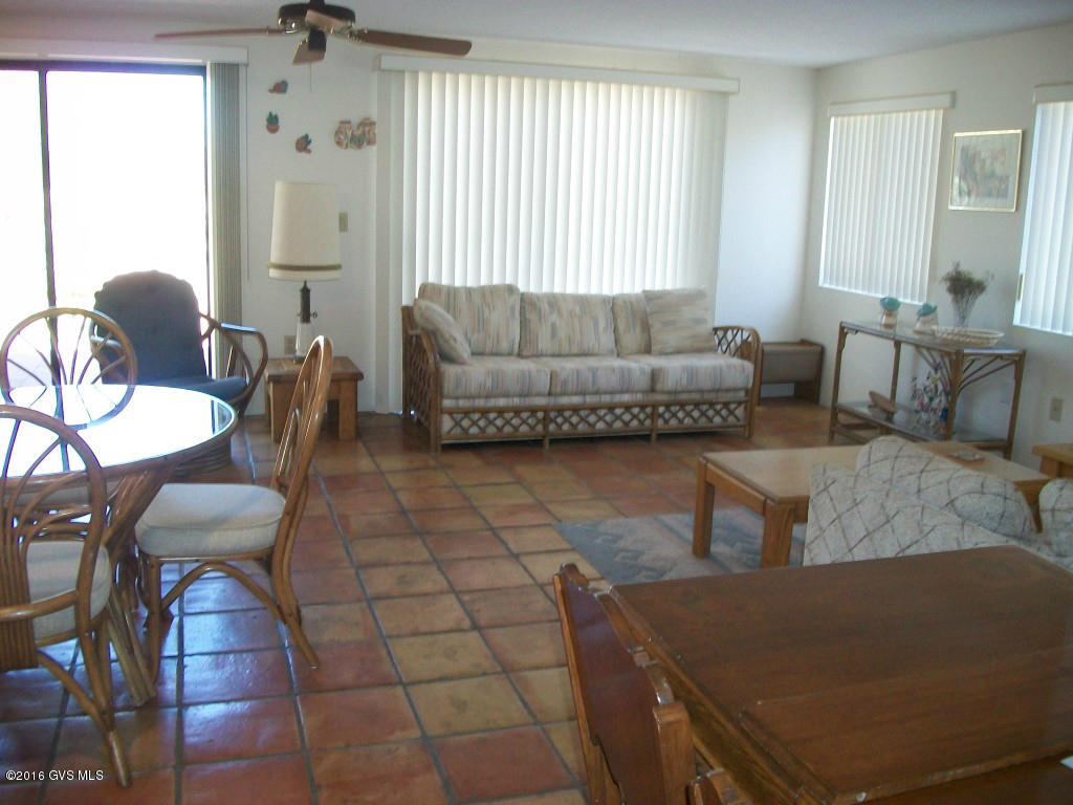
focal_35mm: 32
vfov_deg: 44.2
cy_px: 402
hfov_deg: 56.8
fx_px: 992
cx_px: 536
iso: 160
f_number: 2.9
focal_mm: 5.7
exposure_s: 1/30
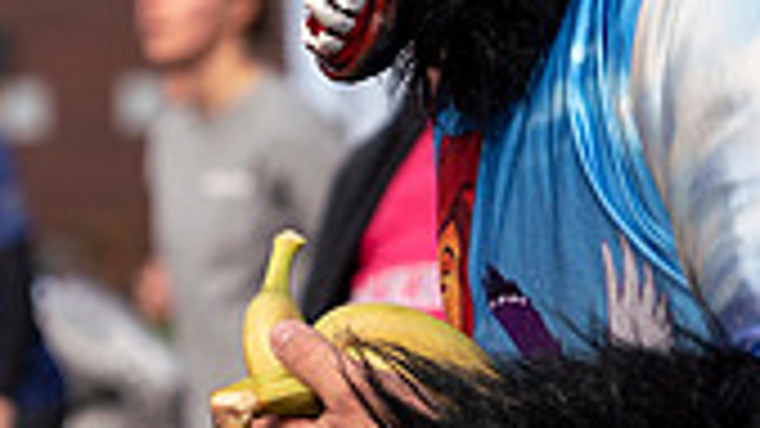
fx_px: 4352
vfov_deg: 5.6
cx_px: 292
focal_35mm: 216
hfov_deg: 10.0
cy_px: 29
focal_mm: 60
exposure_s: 1/1600
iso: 125
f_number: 2.8
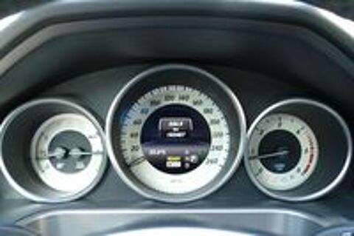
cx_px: 177
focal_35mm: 33
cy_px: 118
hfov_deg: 57.3
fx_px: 324
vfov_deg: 39.9
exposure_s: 1/80
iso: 500
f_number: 3
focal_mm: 12.12
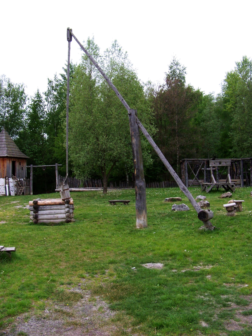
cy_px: 168
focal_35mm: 36
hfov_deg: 39.7
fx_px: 349
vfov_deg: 51.4
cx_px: 126
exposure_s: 1/640
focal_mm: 5.85
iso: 200
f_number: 4
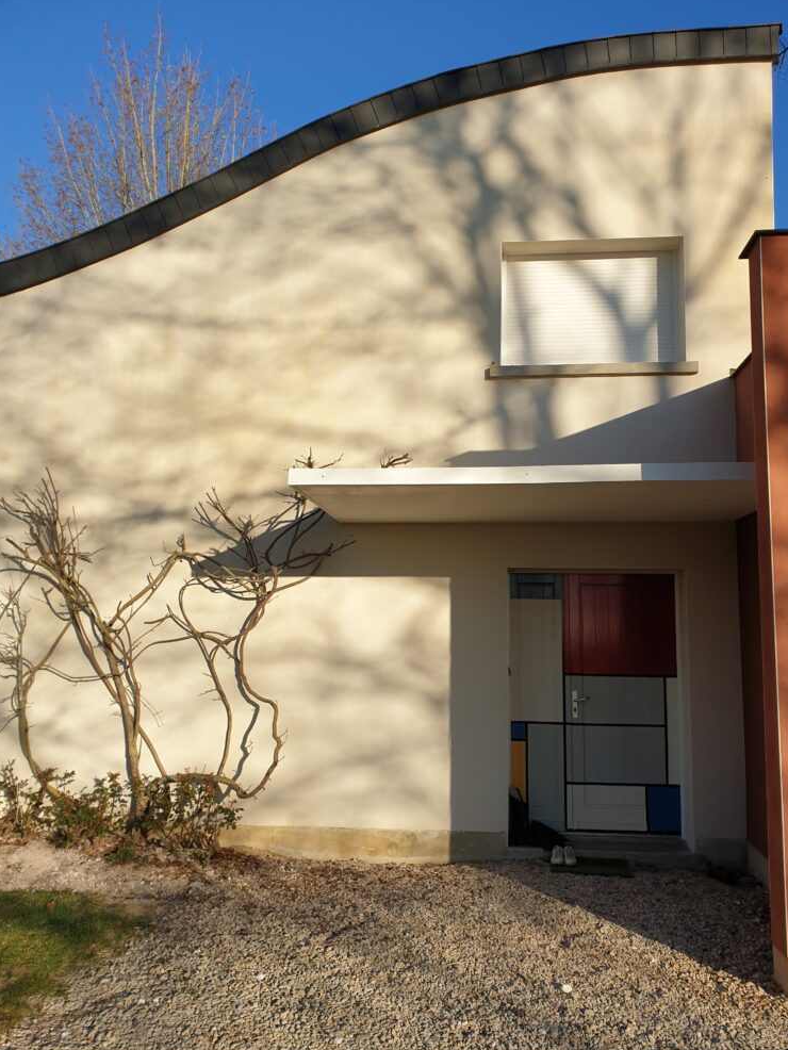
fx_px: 819
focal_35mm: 27
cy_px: 531
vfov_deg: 65.3
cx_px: 405
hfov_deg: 51.4
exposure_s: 1/1333
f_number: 2.4
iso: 50
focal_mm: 4.3
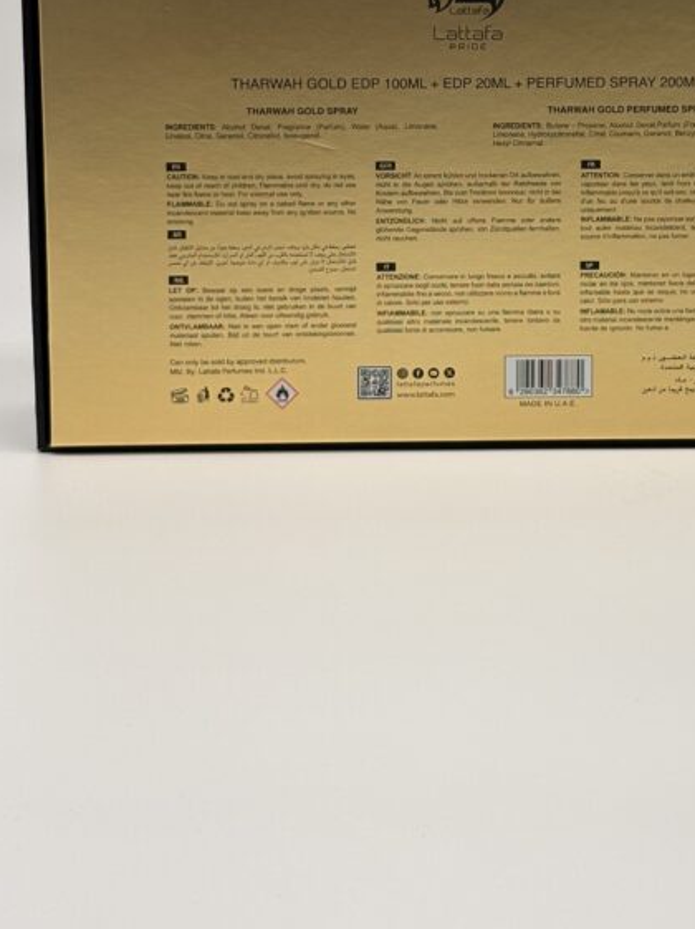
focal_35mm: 95
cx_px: 520
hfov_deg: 15.5
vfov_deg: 20.4
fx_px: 2546
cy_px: 176
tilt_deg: -11.6
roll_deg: +0.0
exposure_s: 1/552
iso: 32
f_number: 1.6
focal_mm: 5.96
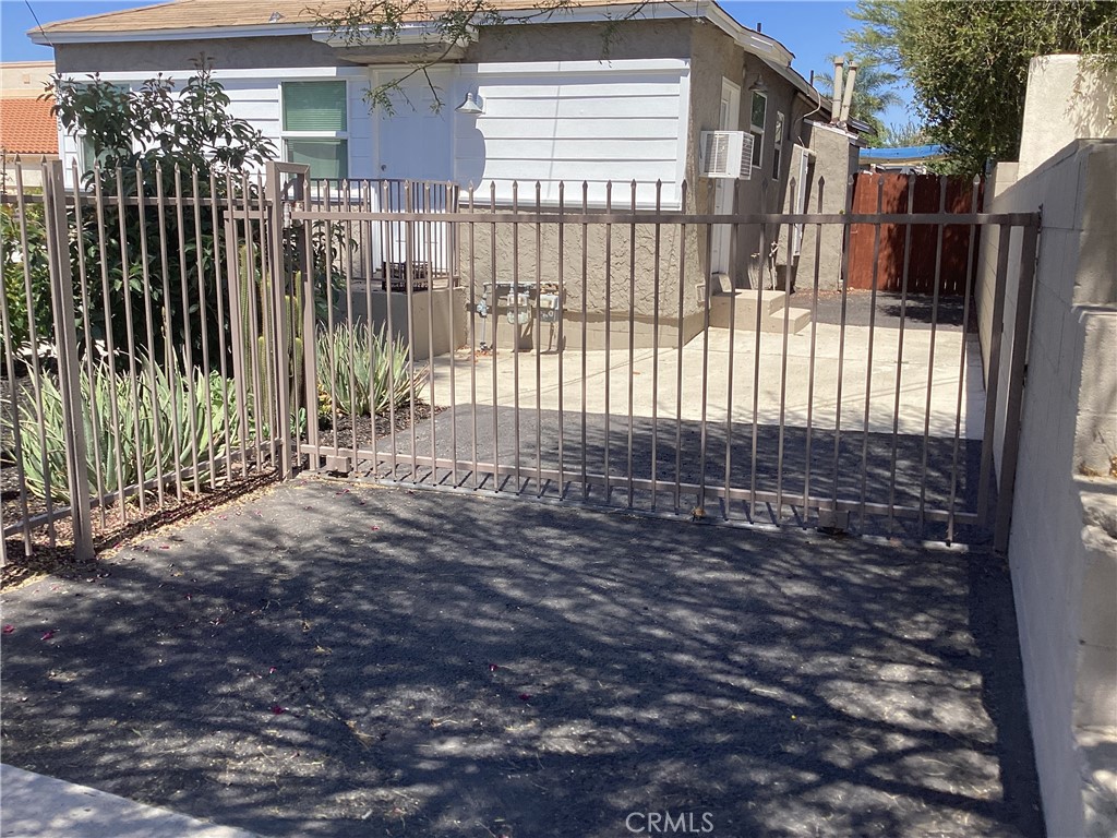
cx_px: 558
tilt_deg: -14.9
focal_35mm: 31
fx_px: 1000
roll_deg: -0.1
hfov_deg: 58.4
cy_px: 419
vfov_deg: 45.4
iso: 25
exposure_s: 1/970
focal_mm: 3.3
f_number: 2.4
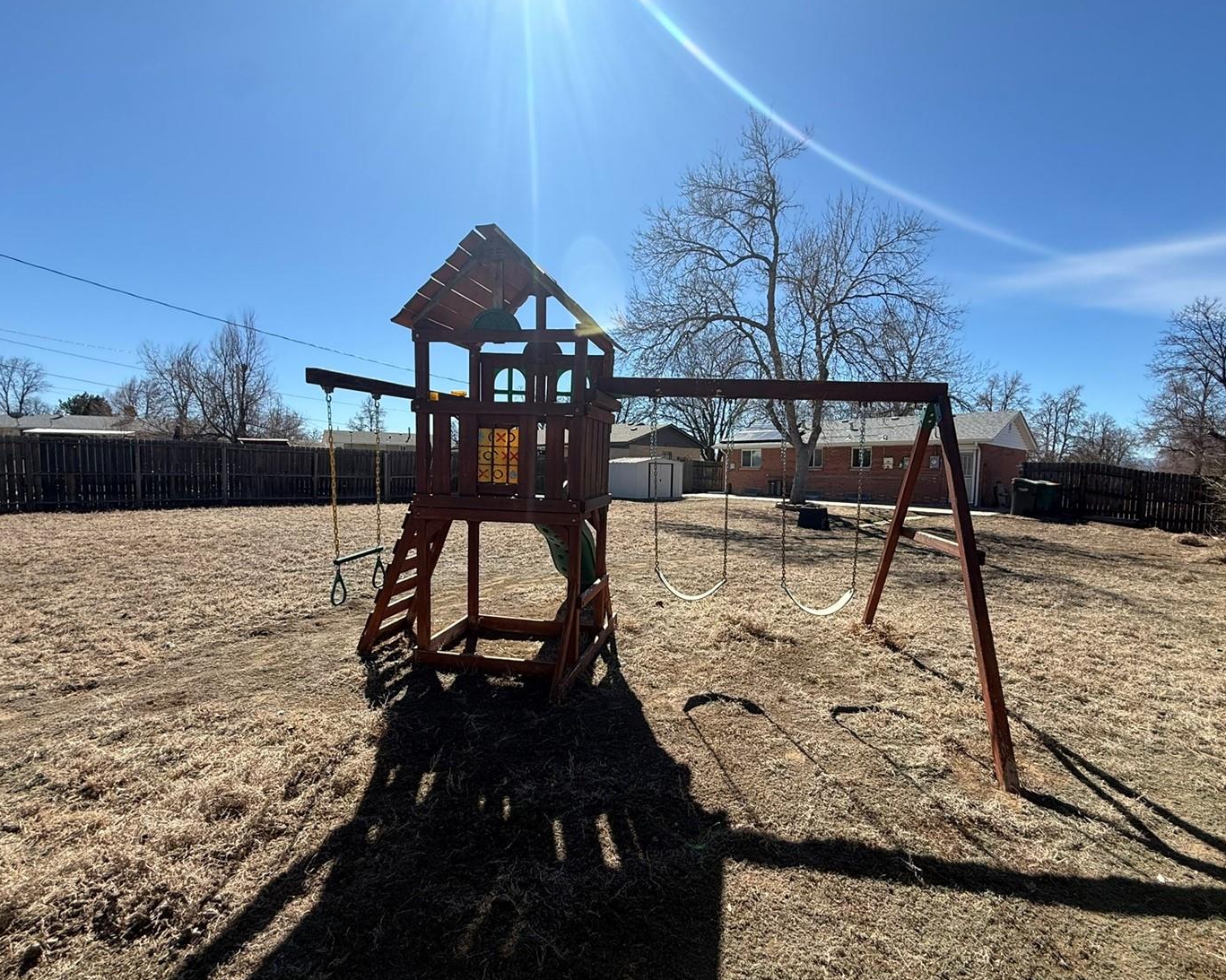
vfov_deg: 80.3
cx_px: 642
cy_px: 521
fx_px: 580
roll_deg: -1.0
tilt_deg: -4.9
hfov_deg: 93.1
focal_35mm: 16
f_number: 2.2
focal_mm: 2.22
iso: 50
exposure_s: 1/1431
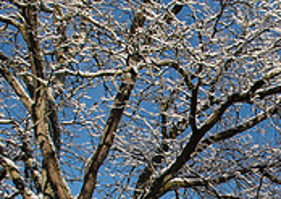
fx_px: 477
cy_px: 252
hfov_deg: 27.2
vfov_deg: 21.5
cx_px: 370
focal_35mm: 60
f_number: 7.1
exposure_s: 1/320
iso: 250
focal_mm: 17
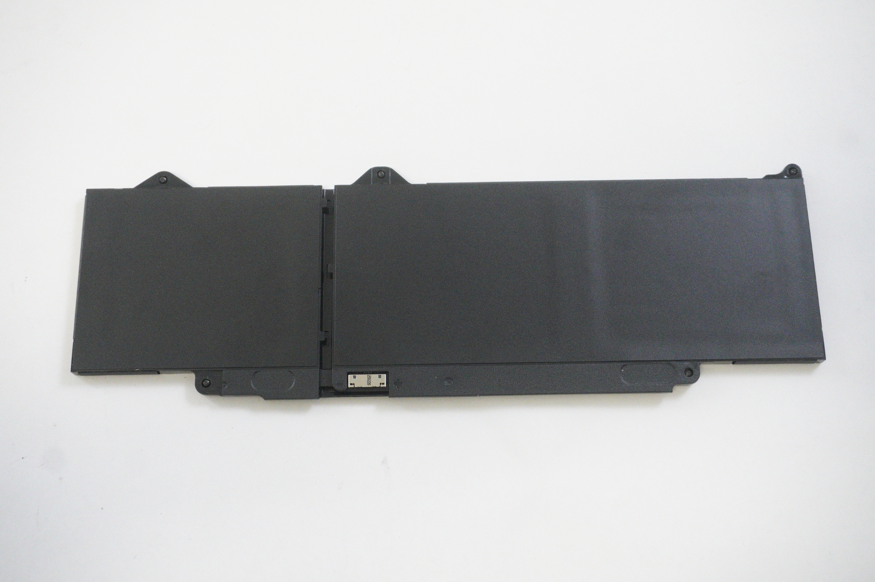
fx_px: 983
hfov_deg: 48.0
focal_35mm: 40
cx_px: 438
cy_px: 291
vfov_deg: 33.0
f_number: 5.6
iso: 6400
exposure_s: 1/250
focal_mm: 27
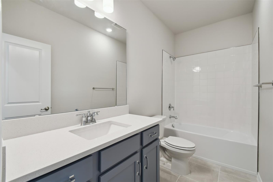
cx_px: 136
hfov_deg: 100.4
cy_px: 91
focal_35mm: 15
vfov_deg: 77.3
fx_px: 114
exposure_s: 1/20
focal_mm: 10
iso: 100
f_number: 7.1
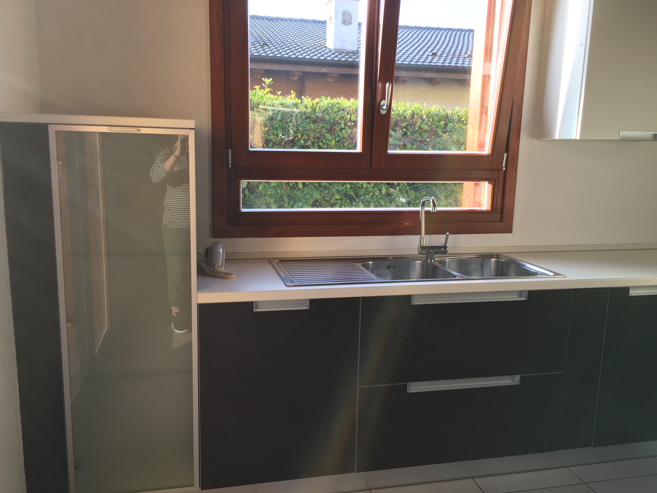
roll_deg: -2.0
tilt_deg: -9.0
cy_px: 250
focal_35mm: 30
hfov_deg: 60.0
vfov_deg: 46.8
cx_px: 323
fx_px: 569
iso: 32
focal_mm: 4.15
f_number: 2.2
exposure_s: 1/100
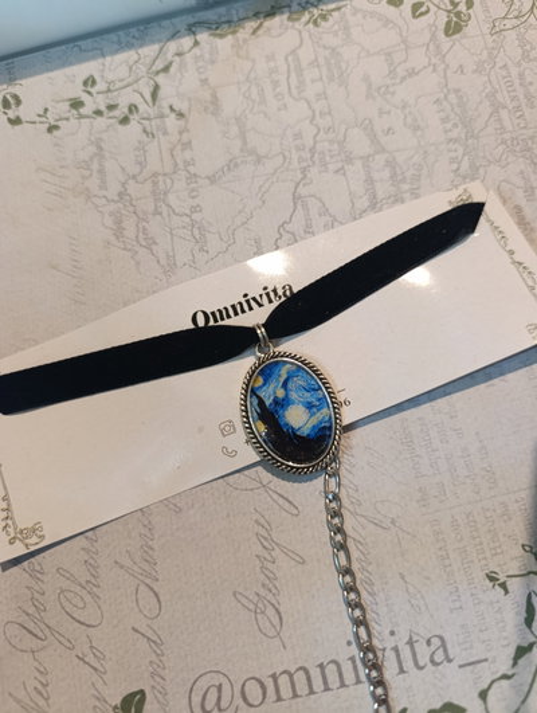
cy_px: 356
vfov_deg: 73.8
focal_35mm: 23
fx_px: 474
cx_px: 268
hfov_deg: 59.0
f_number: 1.6
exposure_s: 1/50
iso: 1600
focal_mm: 6.14
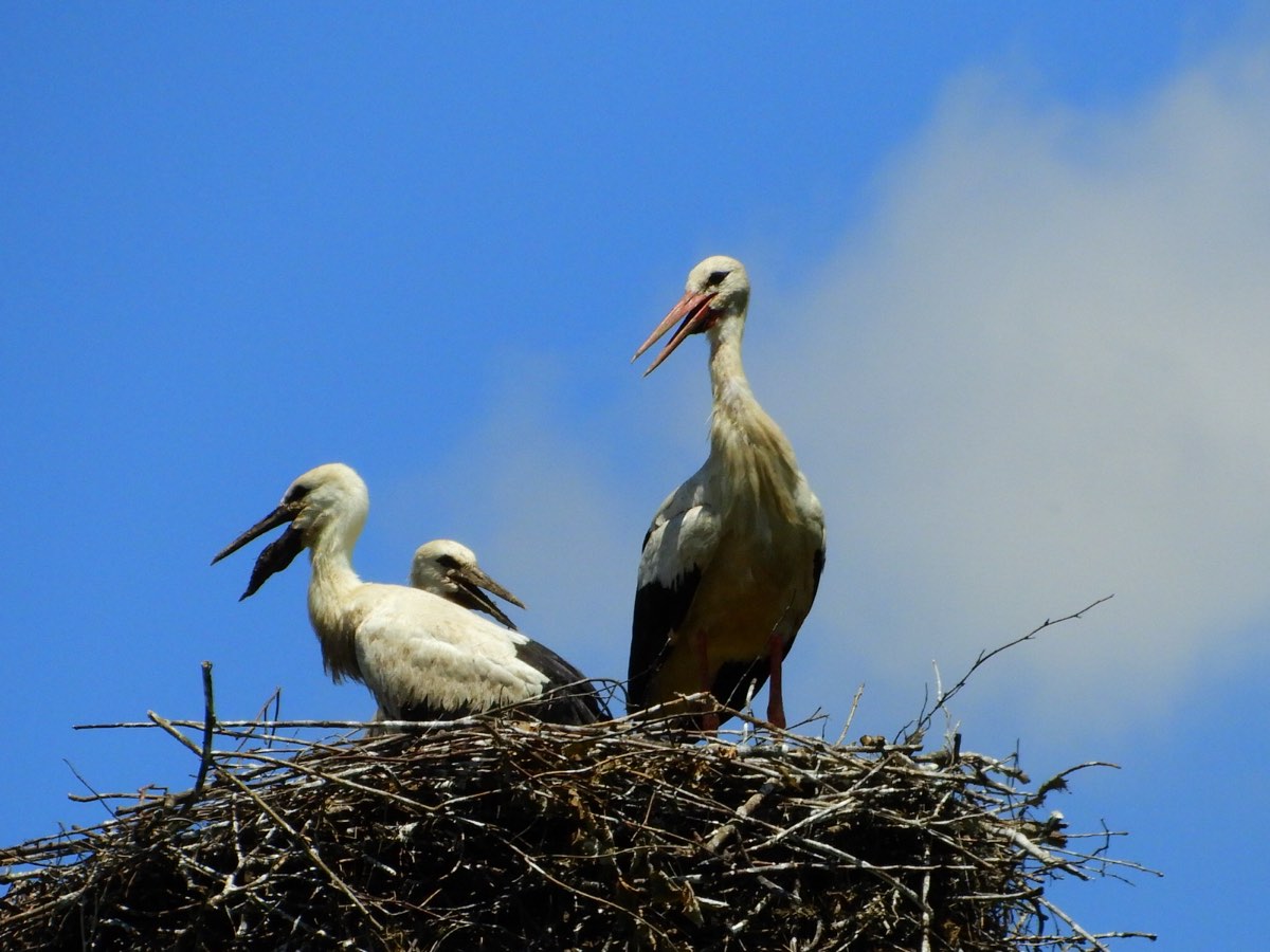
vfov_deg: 1.9
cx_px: 635
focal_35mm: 800
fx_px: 29351
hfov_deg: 2.5
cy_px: 476
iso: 200
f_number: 5.6
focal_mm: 143.3
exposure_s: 1/2000
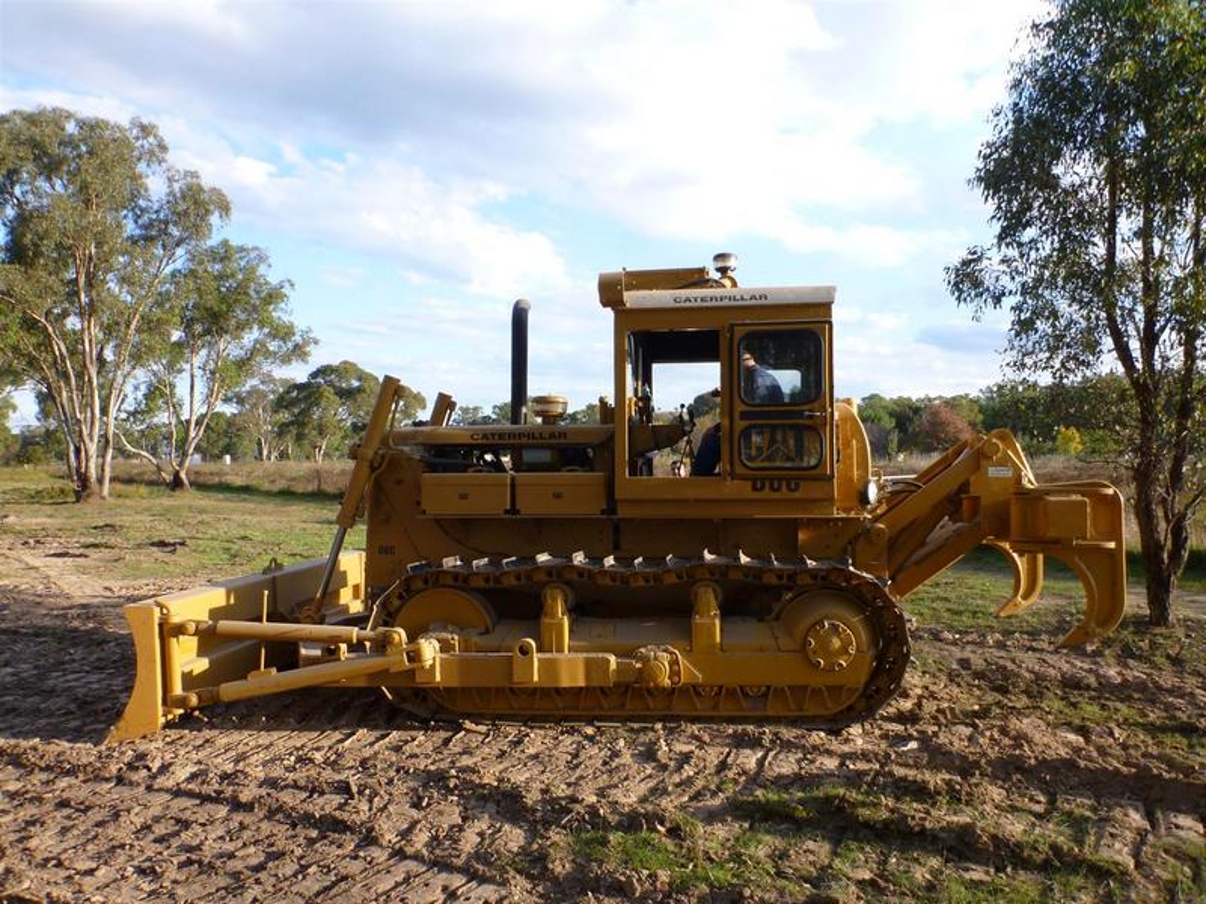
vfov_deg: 49.7
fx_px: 976
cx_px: 603
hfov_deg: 63.4
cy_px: 452
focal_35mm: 28
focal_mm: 4.9
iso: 100
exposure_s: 1/250
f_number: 3.3
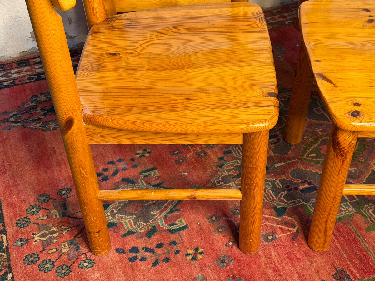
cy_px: 140
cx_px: 188
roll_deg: +2.8
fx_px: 520
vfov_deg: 30.3
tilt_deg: -42.4
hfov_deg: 39.7
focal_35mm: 48
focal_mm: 6.76
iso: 125
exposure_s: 1/50
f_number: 1.78
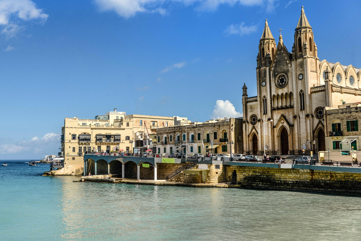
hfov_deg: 47.1
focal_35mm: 41
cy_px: 108
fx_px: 411
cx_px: 144
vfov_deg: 32.6
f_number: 8
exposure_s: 1/2500
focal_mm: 32
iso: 400
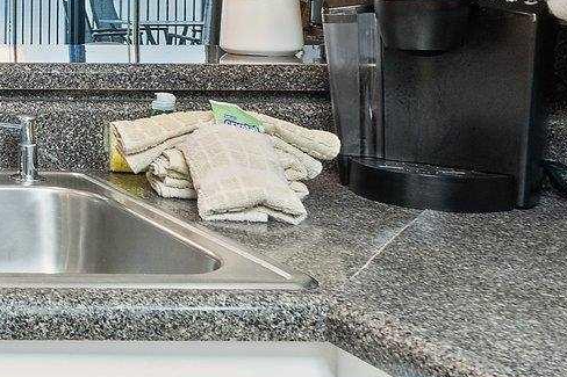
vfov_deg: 20.6
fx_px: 992
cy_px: -28
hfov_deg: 23.5
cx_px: -339
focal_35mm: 63
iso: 400
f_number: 8
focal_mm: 10
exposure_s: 1/2
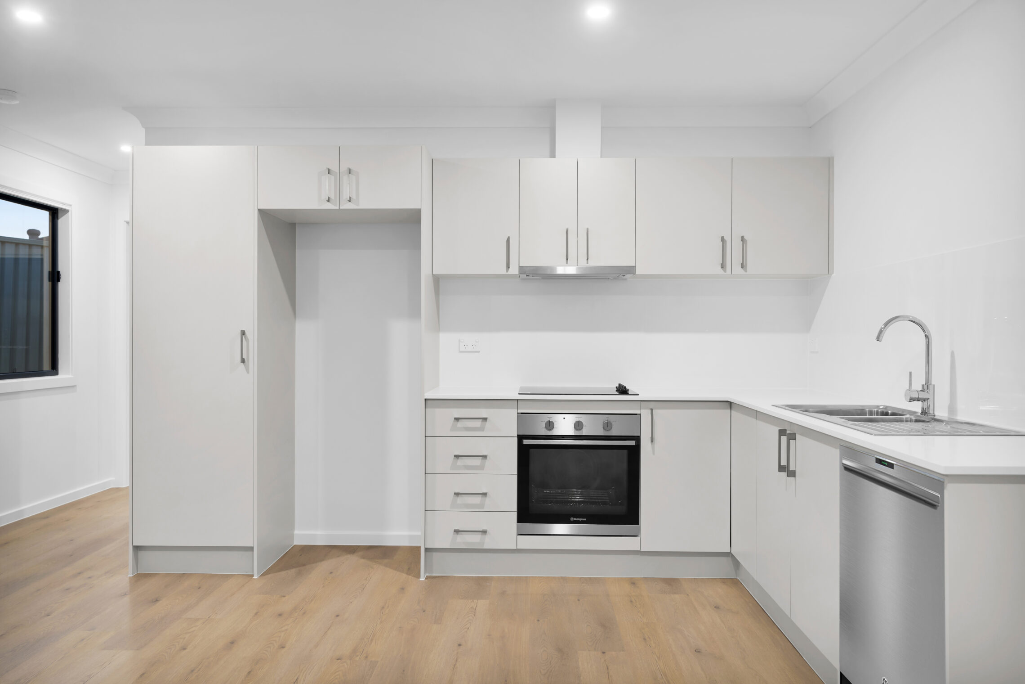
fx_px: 769
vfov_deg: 47.9
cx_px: 512
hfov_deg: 67.4
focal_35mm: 27
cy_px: 342
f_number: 4.5
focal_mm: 27
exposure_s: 1/1.67
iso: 50
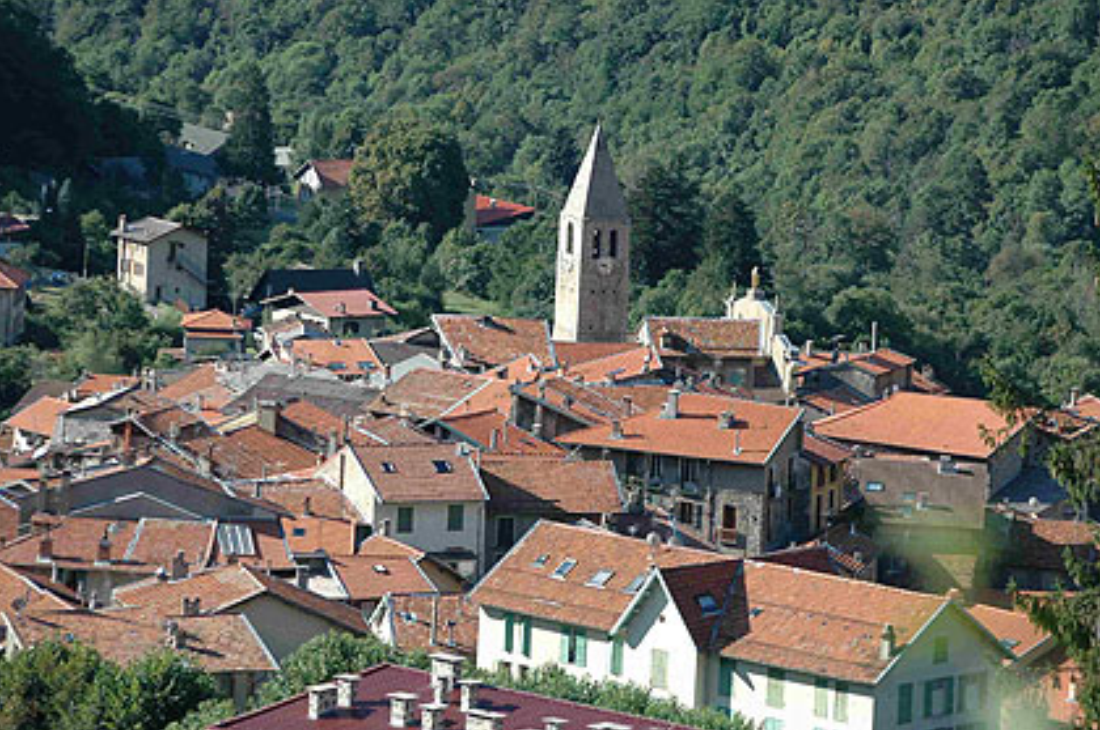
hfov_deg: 8.6
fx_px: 7355
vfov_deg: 5.7
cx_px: 558
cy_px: 368
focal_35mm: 241
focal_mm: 150
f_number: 5.6
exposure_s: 1/500
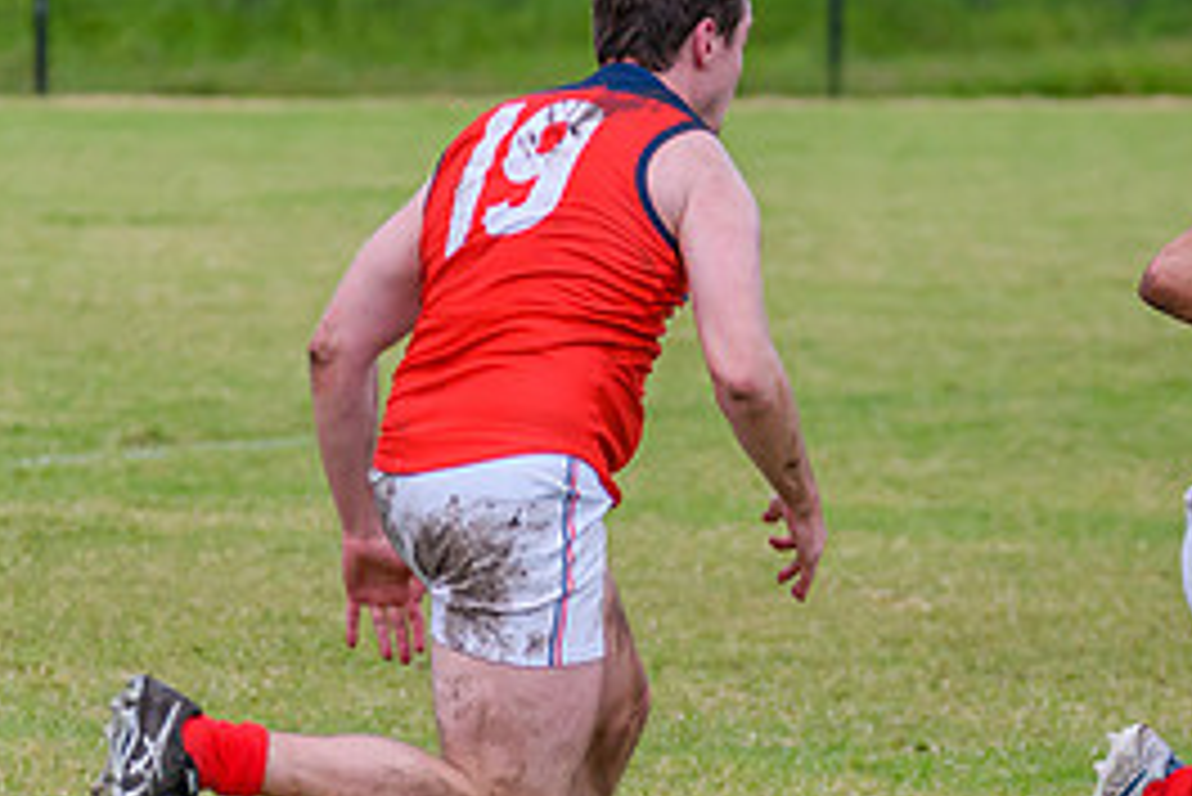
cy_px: 616
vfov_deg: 1.5
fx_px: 30709
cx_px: 1489
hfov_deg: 2.2
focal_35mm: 927
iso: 1000
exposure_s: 1/2000
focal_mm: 250
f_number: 5.6
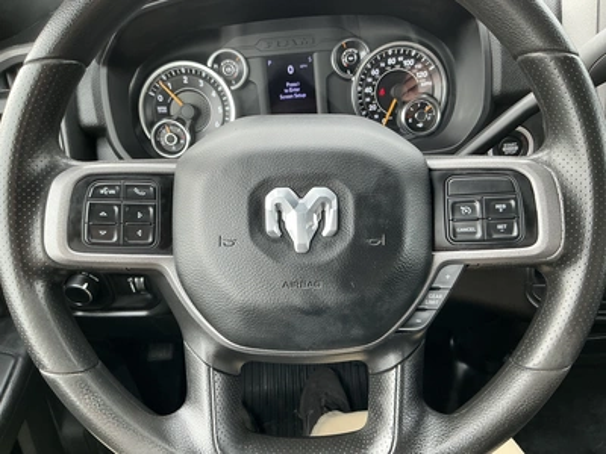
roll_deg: +7.5
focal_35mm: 28
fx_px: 490
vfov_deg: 49.7
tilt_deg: -36.3
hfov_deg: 63.4
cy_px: 227
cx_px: 303
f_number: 1.8
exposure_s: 1/76
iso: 64
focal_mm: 3
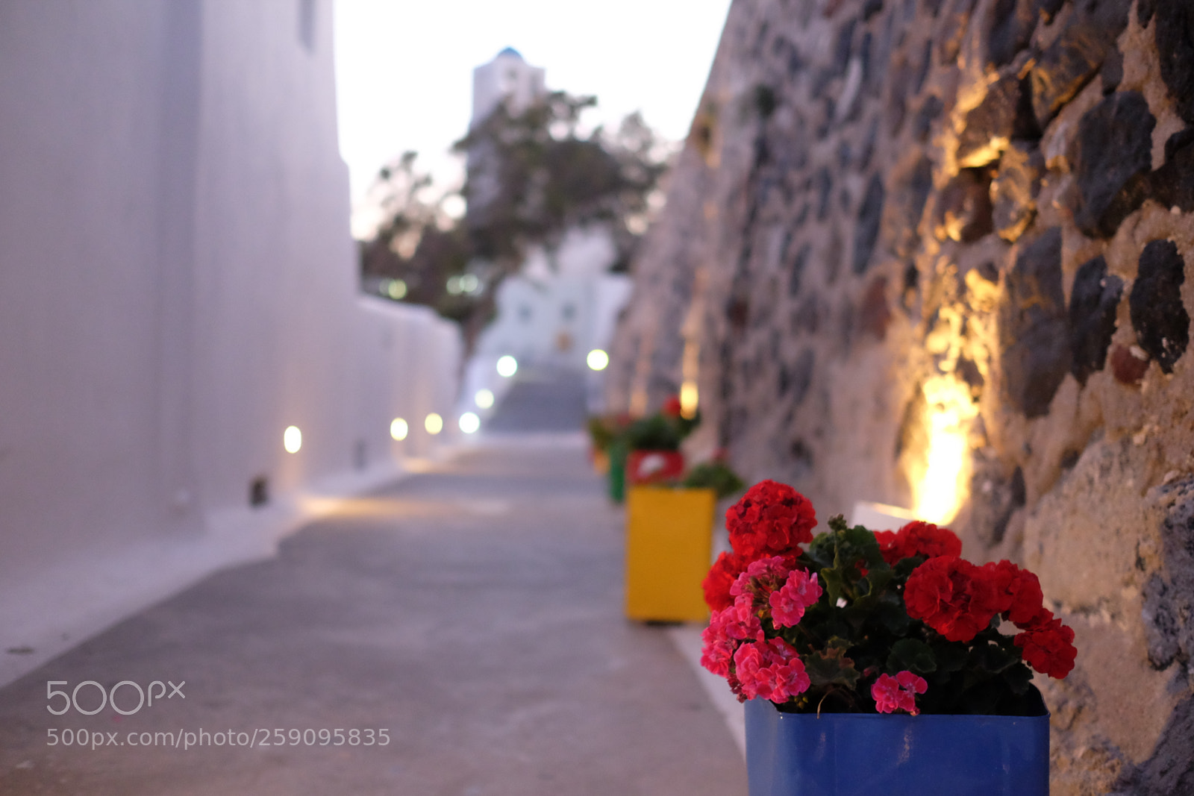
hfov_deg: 54.4
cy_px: 398
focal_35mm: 35
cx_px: 597
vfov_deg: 37.9
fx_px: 1161
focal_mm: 23
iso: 3200
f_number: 1.4
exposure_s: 1/52
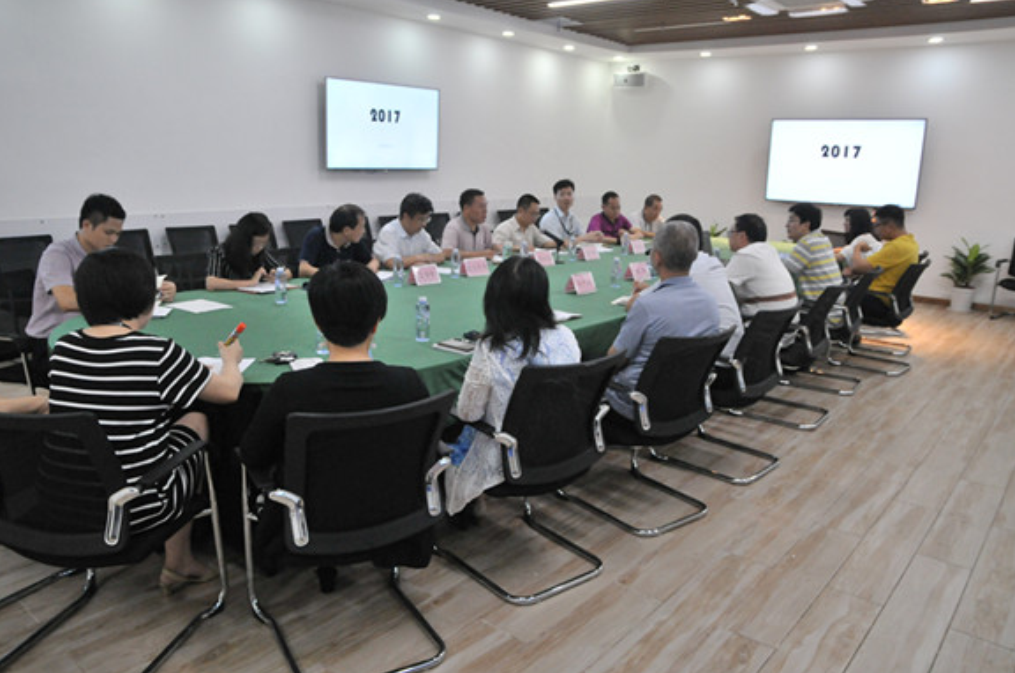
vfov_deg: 51.1
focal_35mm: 25
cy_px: 328
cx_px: 493
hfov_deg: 71.6
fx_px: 704
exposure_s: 1/100
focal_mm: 16
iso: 1250
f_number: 5
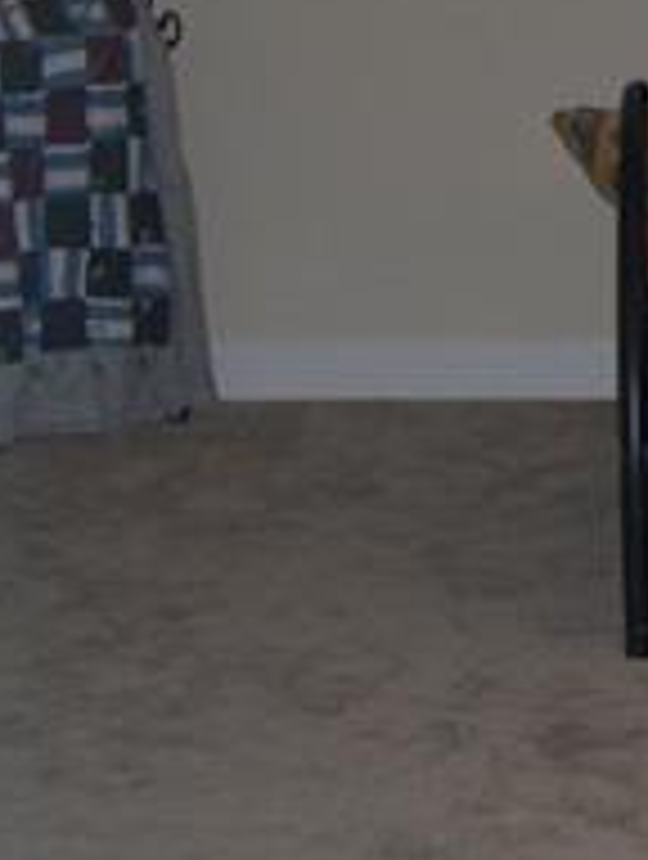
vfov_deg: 15.2
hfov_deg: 10.9
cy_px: -32
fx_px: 3159
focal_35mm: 127
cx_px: 1202
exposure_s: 1/60
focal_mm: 8
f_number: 2.8
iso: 119
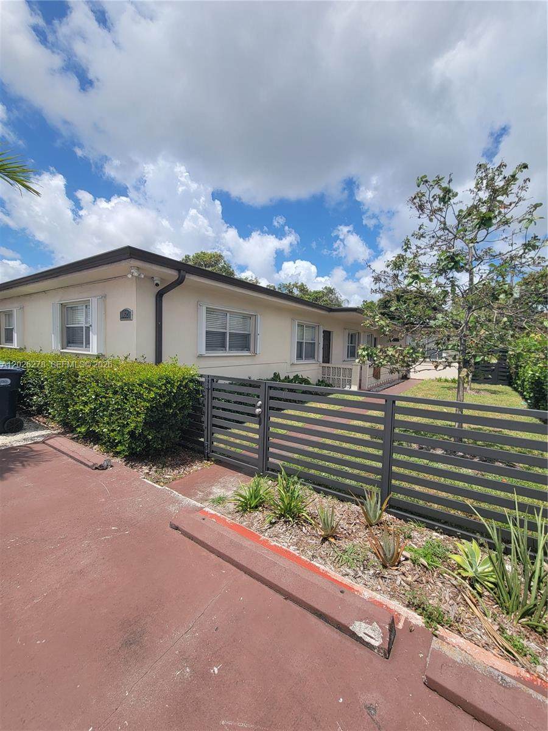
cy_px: 366
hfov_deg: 89.9
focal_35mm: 13
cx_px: 274
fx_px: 274
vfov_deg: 106.2
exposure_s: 1/1930
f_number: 2.2
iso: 50
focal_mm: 2.2
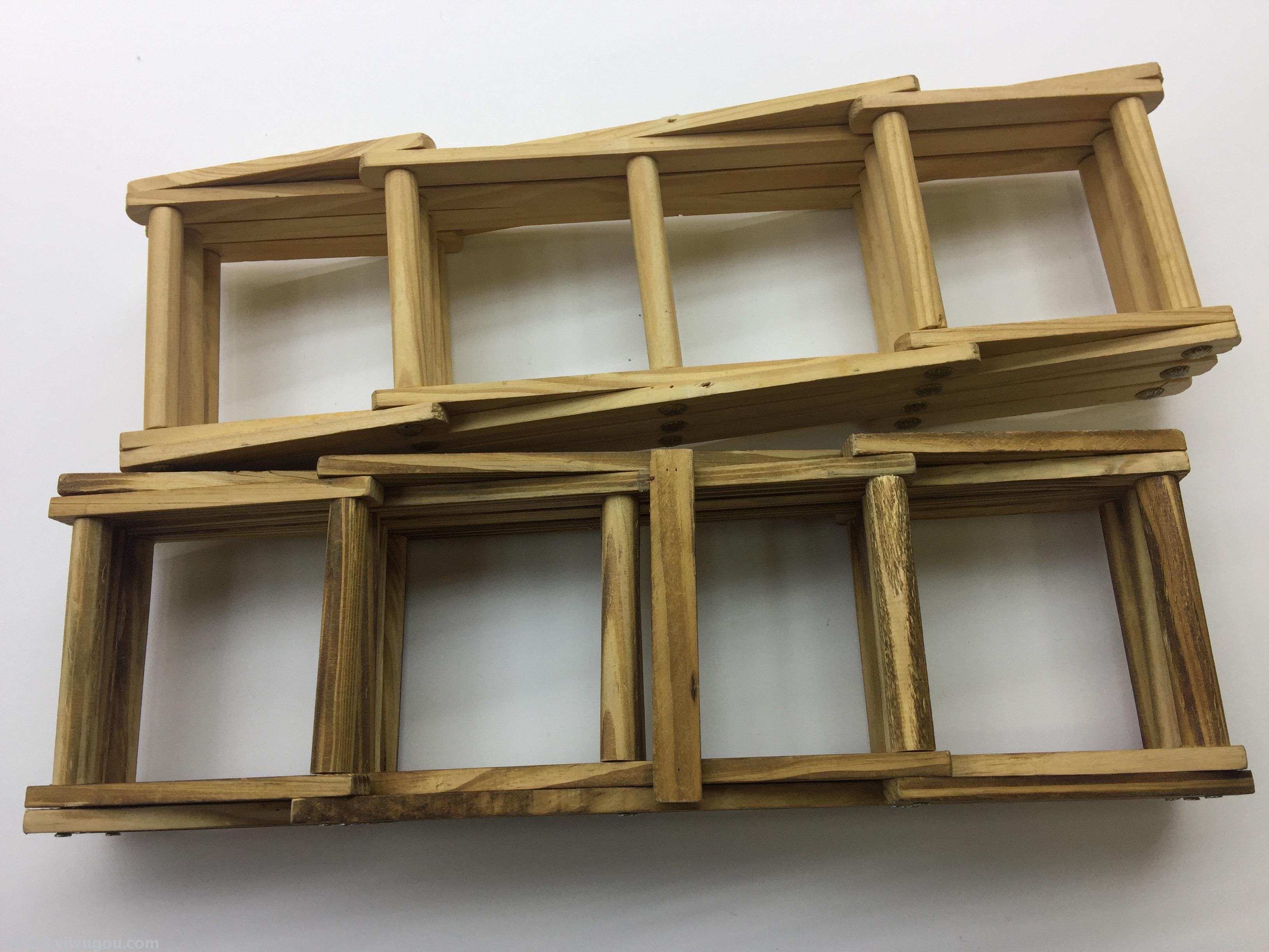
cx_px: 634
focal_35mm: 29
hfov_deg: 61.7
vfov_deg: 48.2
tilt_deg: -74.0
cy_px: 476
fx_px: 1063
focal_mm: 4.15
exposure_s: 1/100
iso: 50
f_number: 2.2
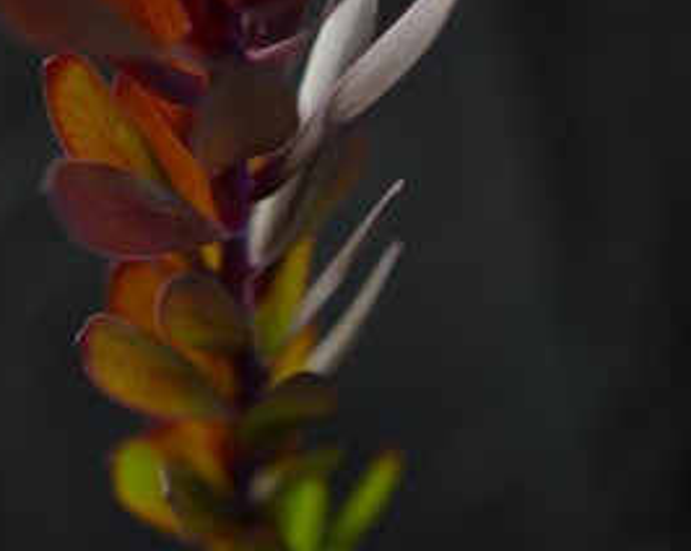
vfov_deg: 10.8
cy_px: 161
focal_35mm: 143
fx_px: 2920
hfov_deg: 13.5
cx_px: 352
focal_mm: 60
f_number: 3
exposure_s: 1/80
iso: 200
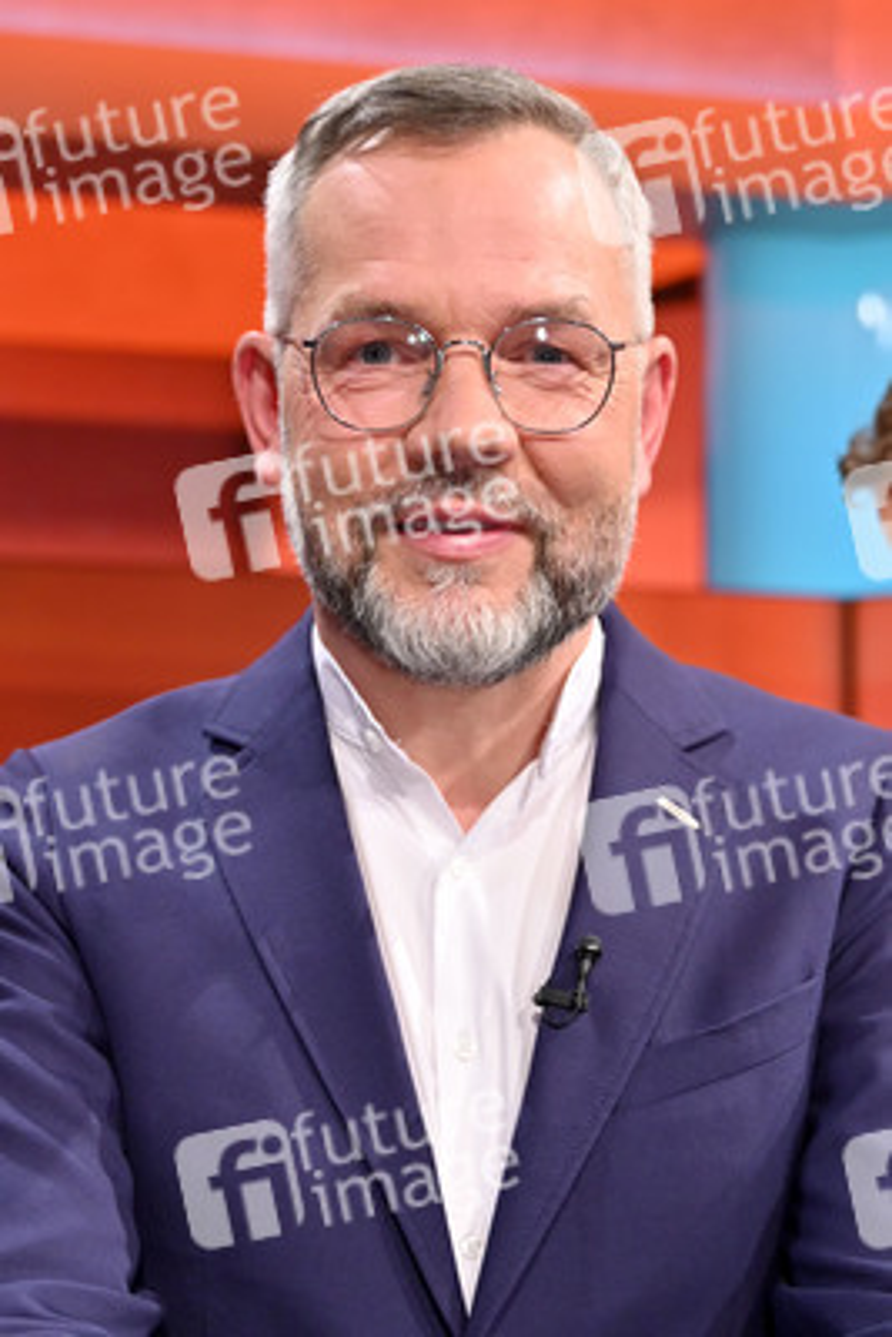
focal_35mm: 35
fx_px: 1300
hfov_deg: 37.9
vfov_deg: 54.4
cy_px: 668
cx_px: 446
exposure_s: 1/200
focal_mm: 35
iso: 1600
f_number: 2.8
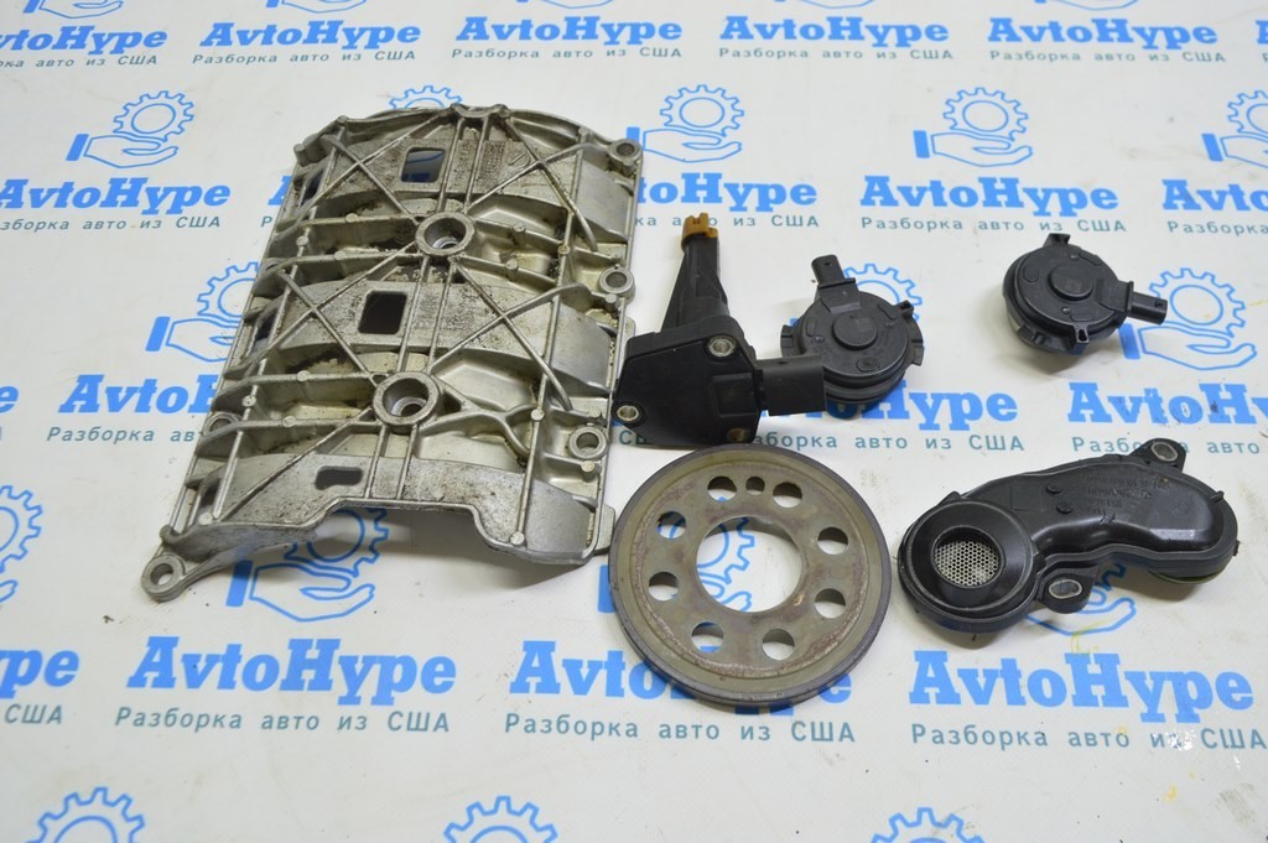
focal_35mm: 30
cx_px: 634
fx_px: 1056
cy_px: 422
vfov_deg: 43.5
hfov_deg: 62.0
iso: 400
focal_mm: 20
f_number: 5.6
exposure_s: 1/20
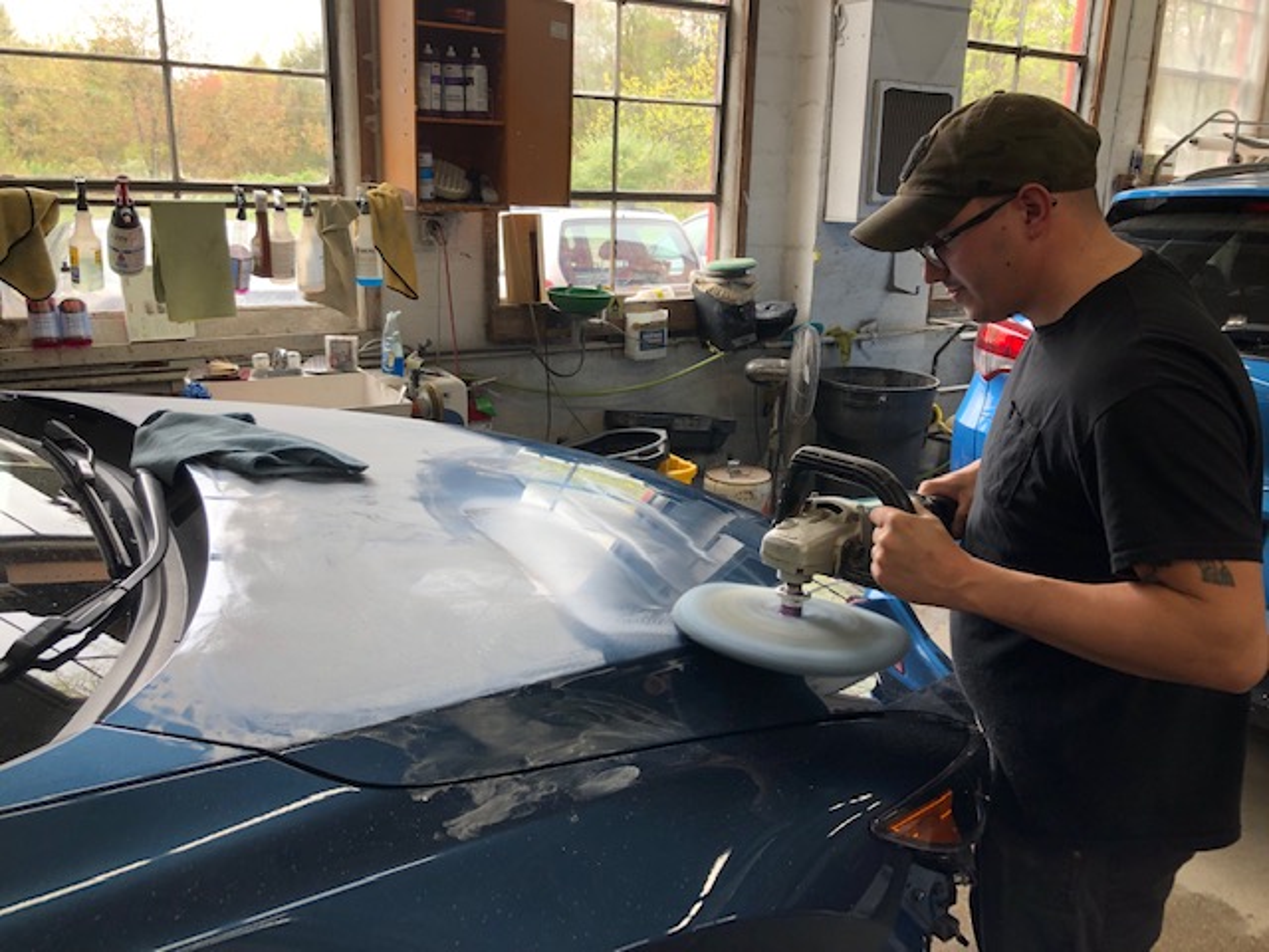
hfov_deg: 63.4
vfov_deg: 49.7
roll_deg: -1.2
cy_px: 476
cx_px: 634
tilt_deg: -16.2
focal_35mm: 28
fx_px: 1026
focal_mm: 3.99
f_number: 1.8
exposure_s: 1/120
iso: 50
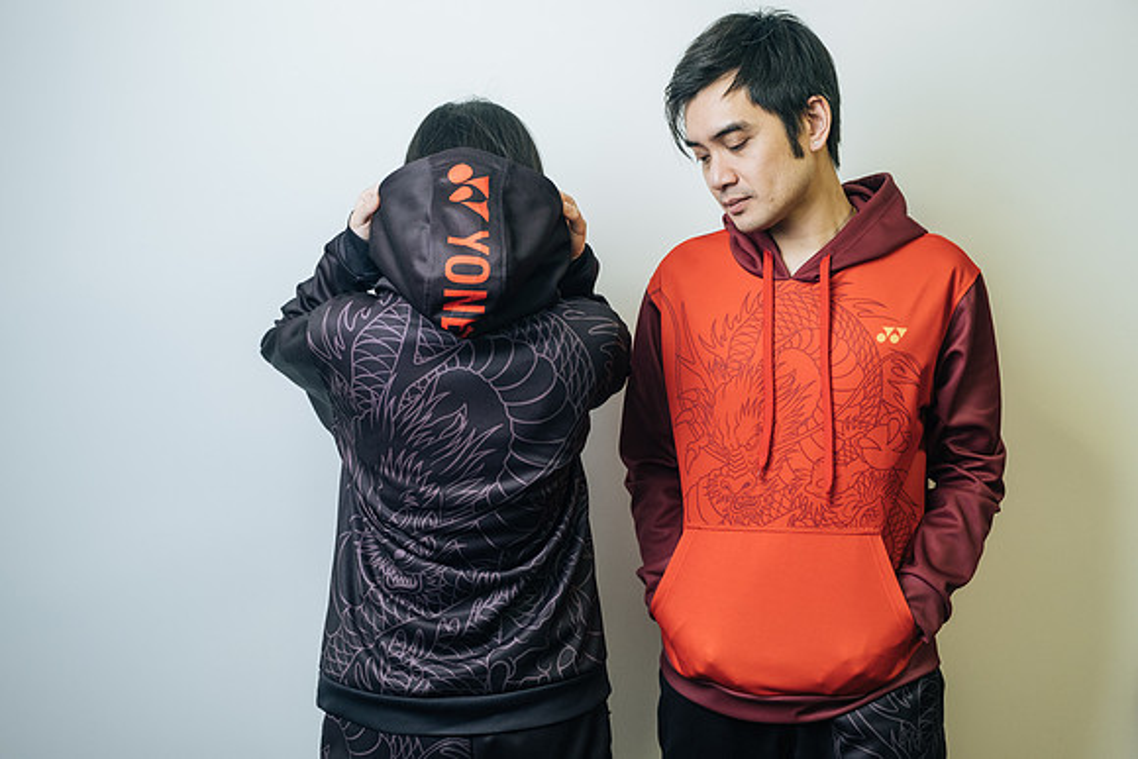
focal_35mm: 50
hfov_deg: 39.6
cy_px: 380
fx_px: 1581
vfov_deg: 27.0
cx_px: 569
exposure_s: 1/125
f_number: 3.2
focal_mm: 33.2
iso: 640
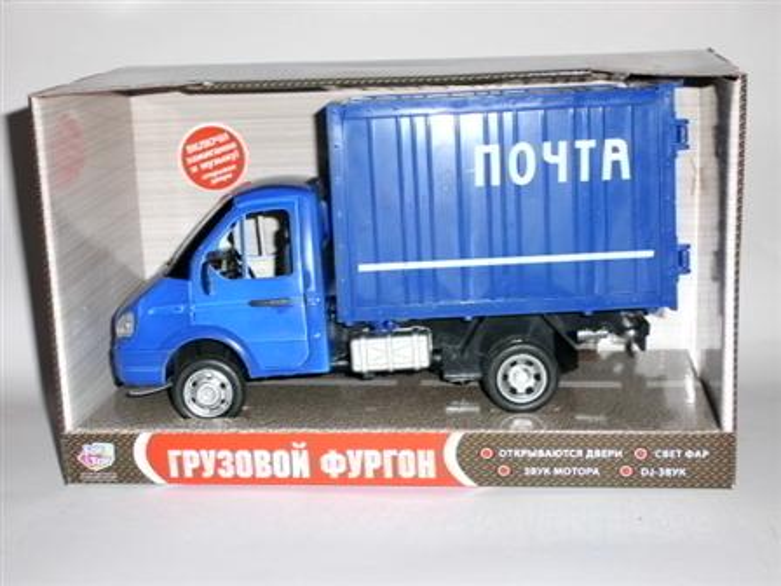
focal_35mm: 59
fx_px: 1331
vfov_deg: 24.8
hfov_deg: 32.7
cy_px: 293
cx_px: 390
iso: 100
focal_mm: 10.5
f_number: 3.7
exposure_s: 1/60
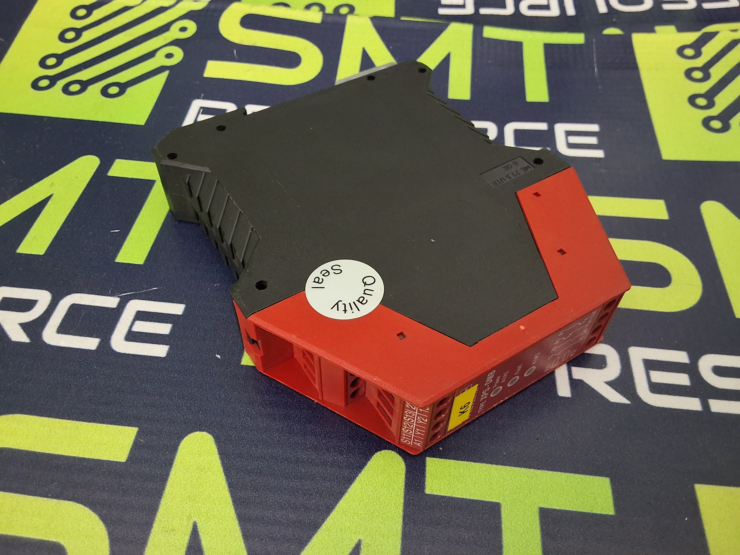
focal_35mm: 28
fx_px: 599
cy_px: 278
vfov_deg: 49.7
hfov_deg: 63.4
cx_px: 370
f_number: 1.9
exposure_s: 1/20
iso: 400
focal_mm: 2.91
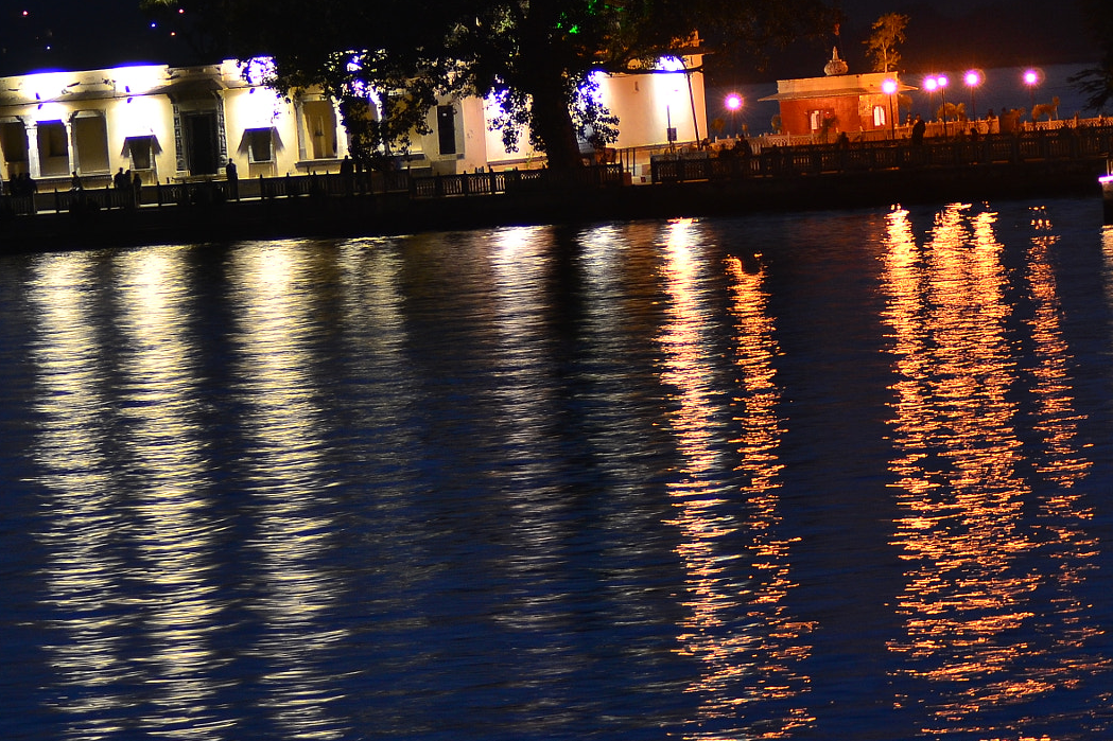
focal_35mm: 205
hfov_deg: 10.0
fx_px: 6336
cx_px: 646
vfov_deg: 6.7
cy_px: 191
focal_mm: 70
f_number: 4
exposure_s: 1/2
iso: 250
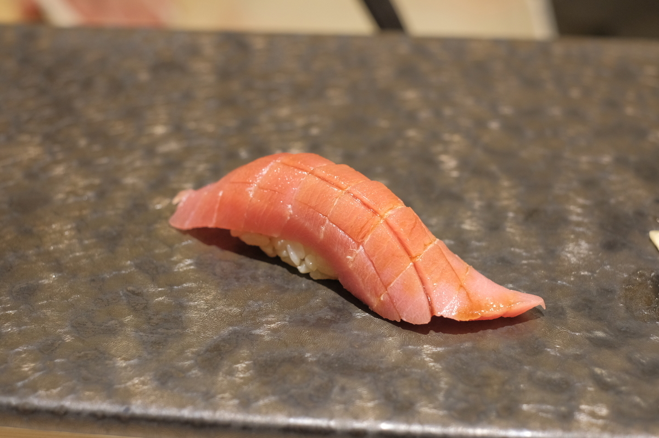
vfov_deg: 25.5
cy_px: 219
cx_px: 330
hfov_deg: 37.5
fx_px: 969
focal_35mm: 53
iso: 1600
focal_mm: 35
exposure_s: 1/160
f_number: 4
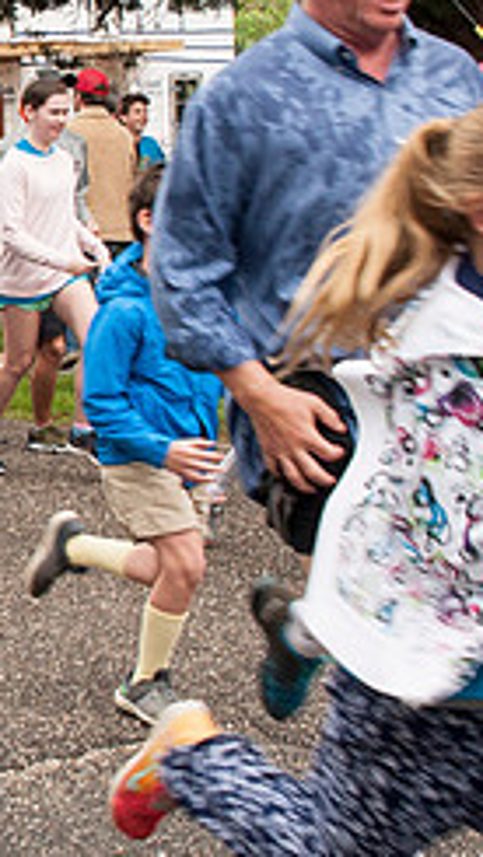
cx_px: -441
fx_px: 2024
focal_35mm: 89
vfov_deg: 23.8
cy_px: 306
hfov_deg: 12.2
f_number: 5.6
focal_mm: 24
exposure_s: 1/250
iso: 1000
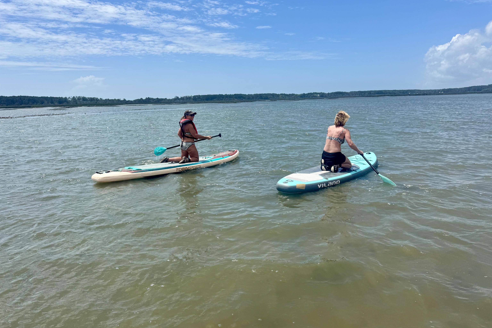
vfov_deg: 51.3
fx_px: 342
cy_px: 173
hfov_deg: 71.5
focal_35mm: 25
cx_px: 246
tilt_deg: -11.0
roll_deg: +1.5
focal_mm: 6.76
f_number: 1.78
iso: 80
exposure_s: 1/7092
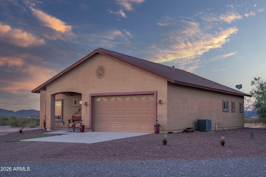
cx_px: 133
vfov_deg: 27.5
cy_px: 88
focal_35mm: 49
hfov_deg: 40.3
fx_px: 362
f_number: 5.6
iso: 1000
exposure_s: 1/4000
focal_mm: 49
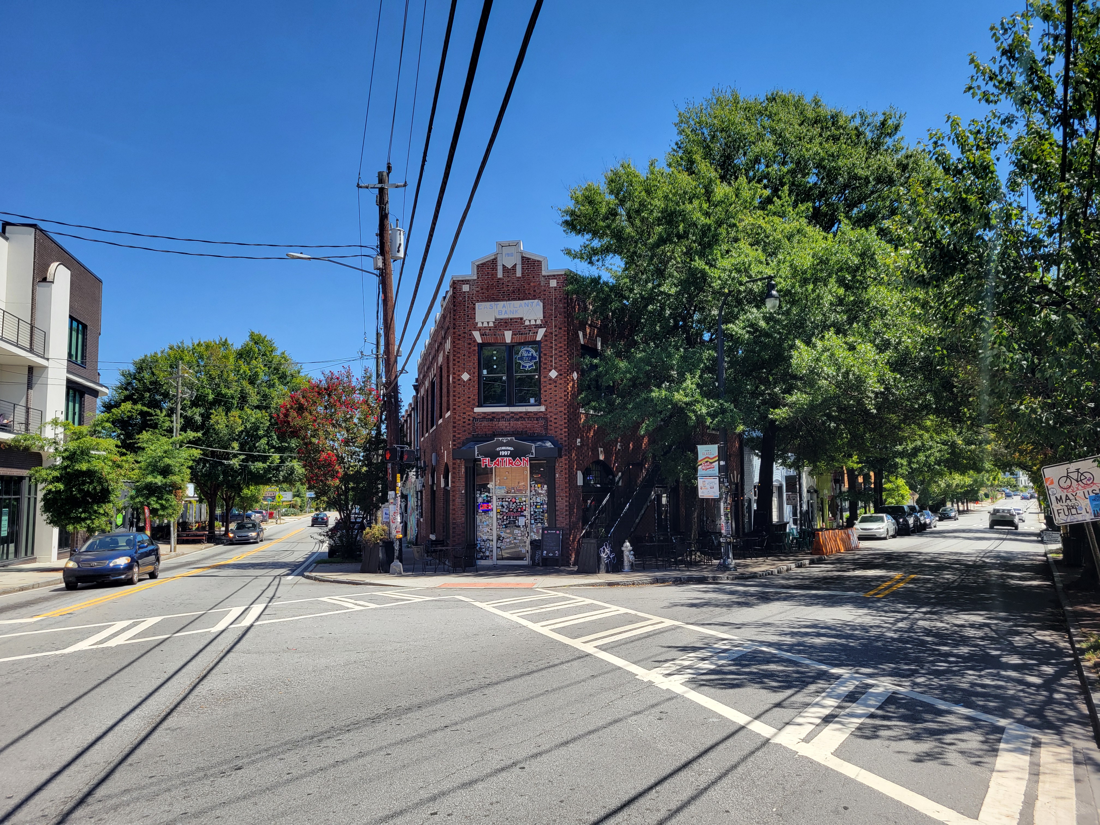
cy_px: 412
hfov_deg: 67.3
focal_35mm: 26
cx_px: 550
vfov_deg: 53.1
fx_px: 826
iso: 40
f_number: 1.8
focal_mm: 5.4
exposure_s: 1/1429
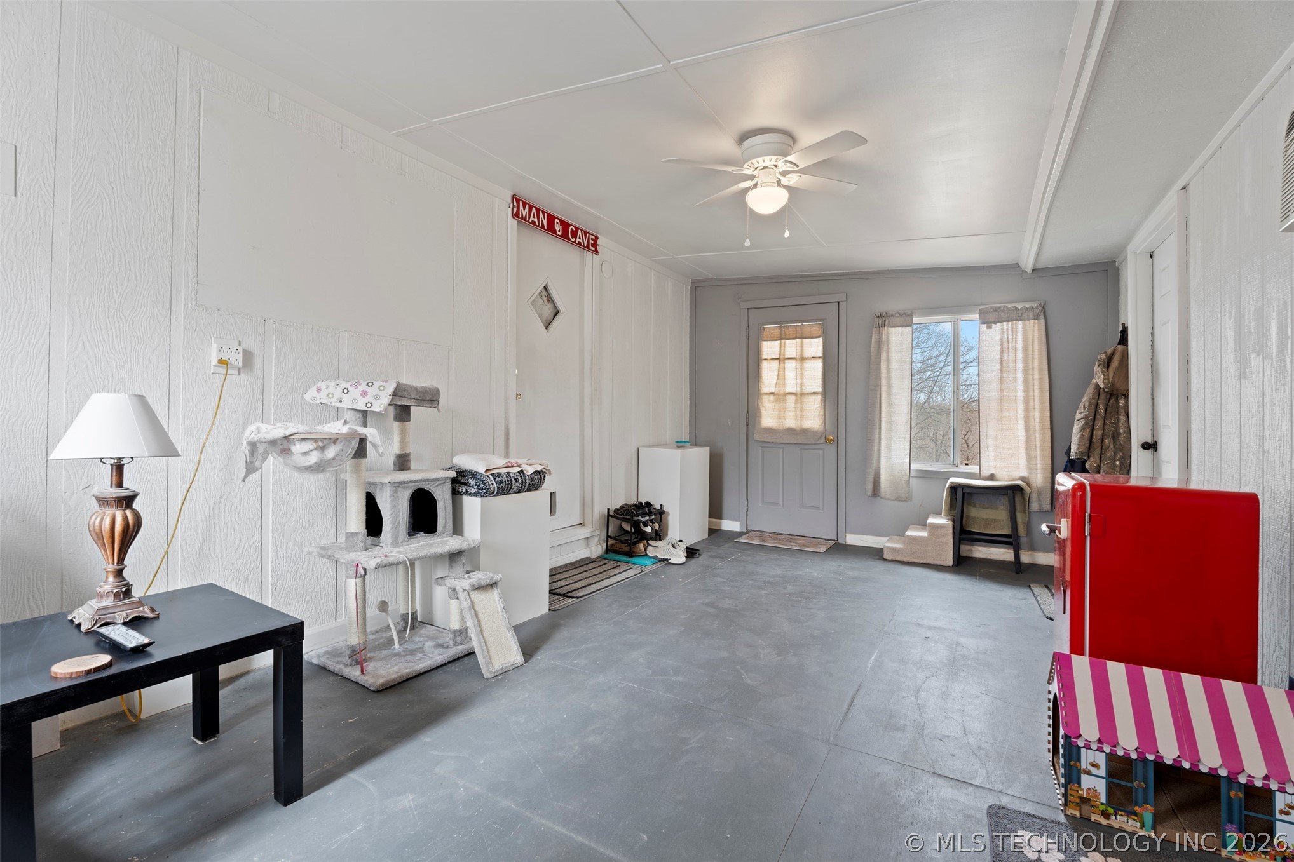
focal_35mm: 16
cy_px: 431
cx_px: 647
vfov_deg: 73.7
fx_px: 575
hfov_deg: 96.7
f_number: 8
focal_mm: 16
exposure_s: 1/1.25
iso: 160
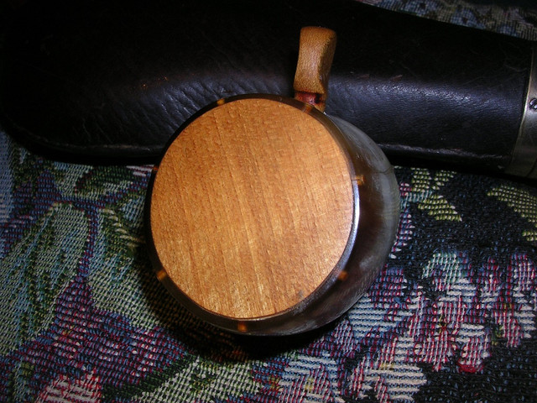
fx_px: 589
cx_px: 268
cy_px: 202
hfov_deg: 49.0
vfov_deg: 37.7
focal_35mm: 38
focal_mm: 5.8
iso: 50
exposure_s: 1/60.1
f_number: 5.6
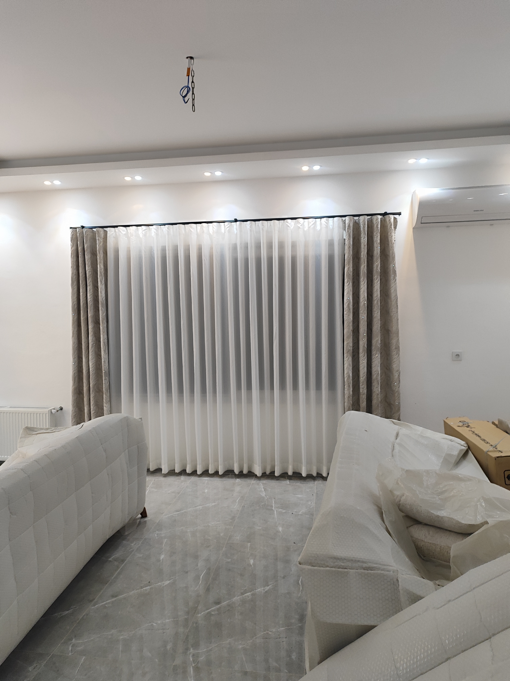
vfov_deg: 71.6
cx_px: 255
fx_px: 471
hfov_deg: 56.8
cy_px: 340
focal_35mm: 24
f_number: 1.89
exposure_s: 1/100
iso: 678
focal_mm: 5.89
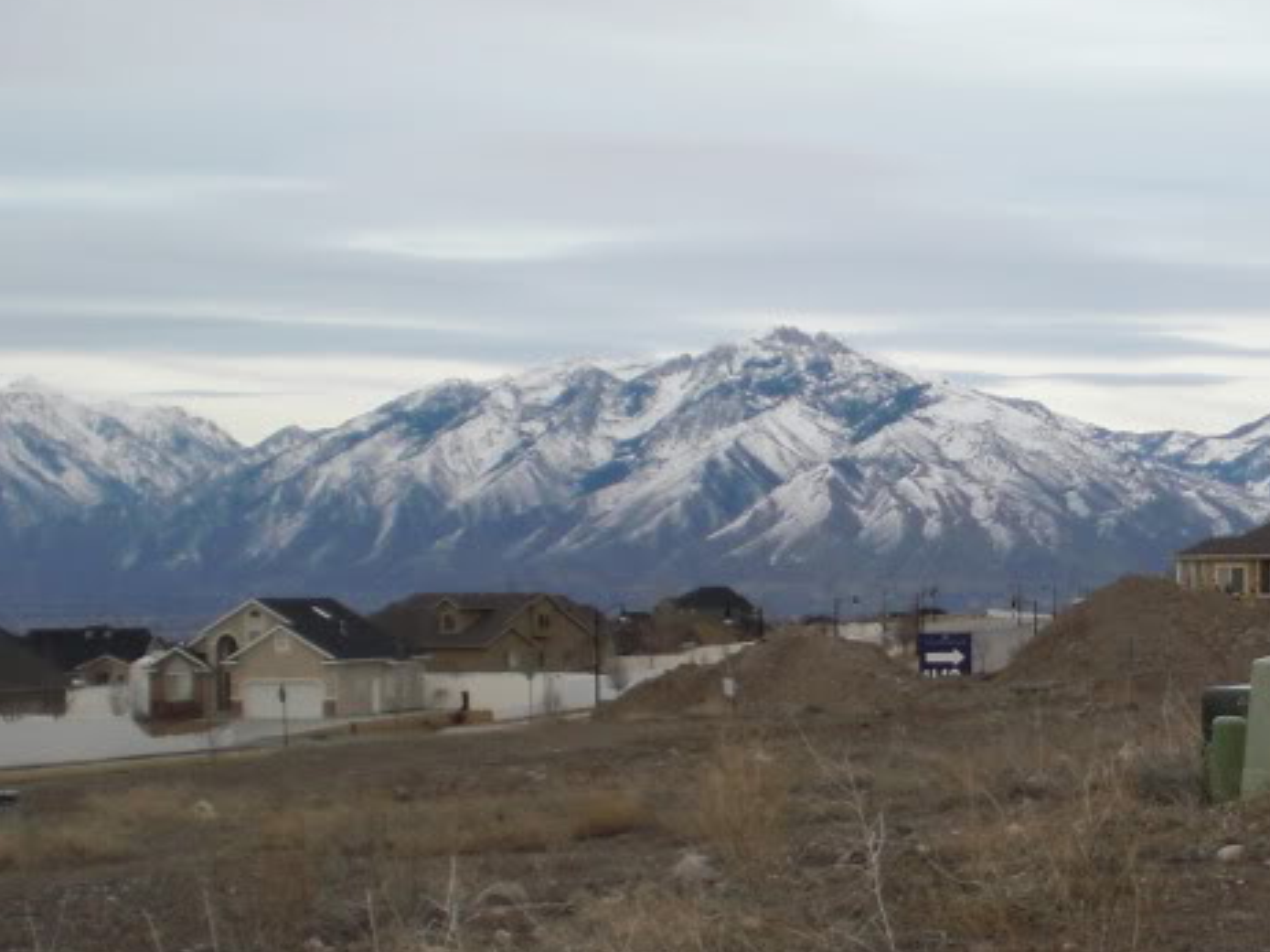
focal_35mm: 84
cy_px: 702
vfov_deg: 17.5
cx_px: 1226
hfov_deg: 22.5
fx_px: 3081
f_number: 3.1
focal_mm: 6.3
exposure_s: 1/100
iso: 100
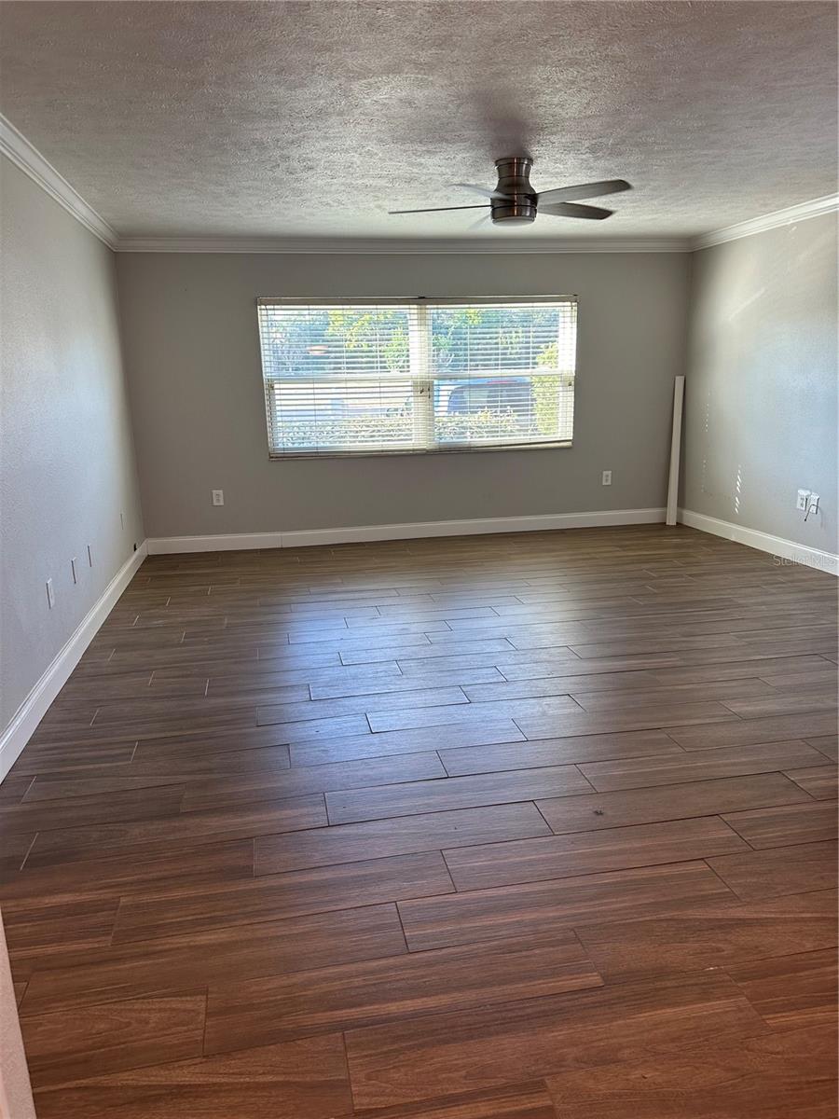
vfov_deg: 71.6
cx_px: 420
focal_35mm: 24
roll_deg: +0.7
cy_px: 560
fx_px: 776
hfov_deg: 56.8
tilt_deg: -13.7
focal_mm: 6.86
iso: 125
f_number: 1.78
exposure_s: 1/120
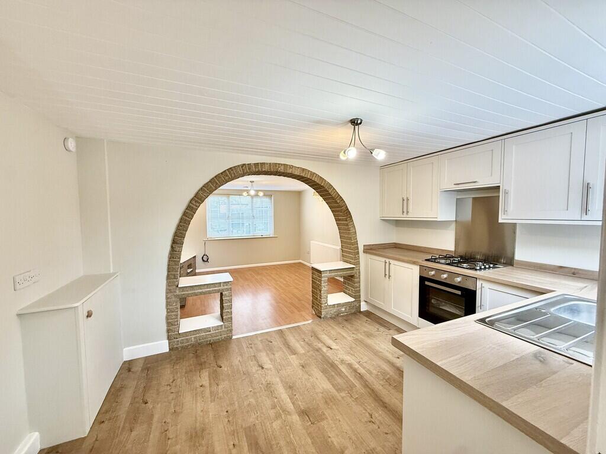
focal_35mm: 14
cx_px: 303
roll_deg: -0.1
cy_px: 227
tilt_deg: -2.8
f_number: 2.2
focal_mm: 2.22
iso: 200
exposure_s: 1/100
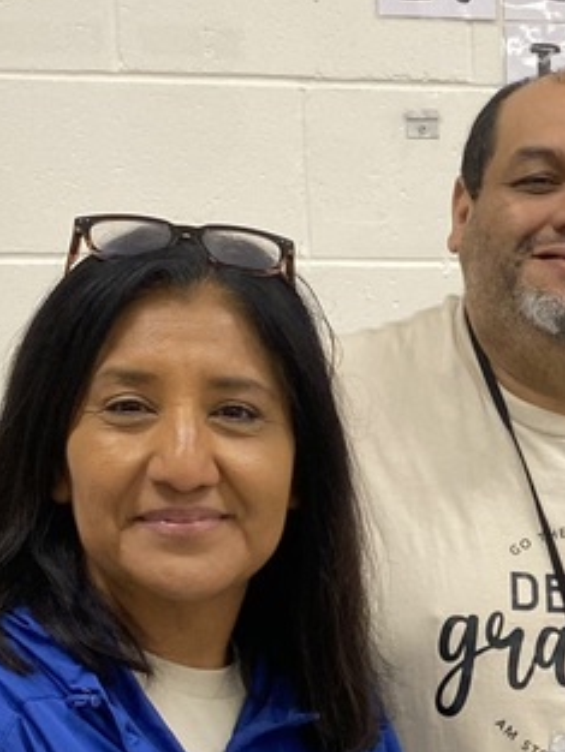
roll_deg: -0.4
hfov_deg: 16.4
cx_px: 745
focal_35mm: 85
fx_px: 1849
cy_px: 646
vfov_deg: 22.6
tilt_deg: -10.1
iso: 125
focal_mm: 4.25
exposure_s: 1/60
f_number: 1.8
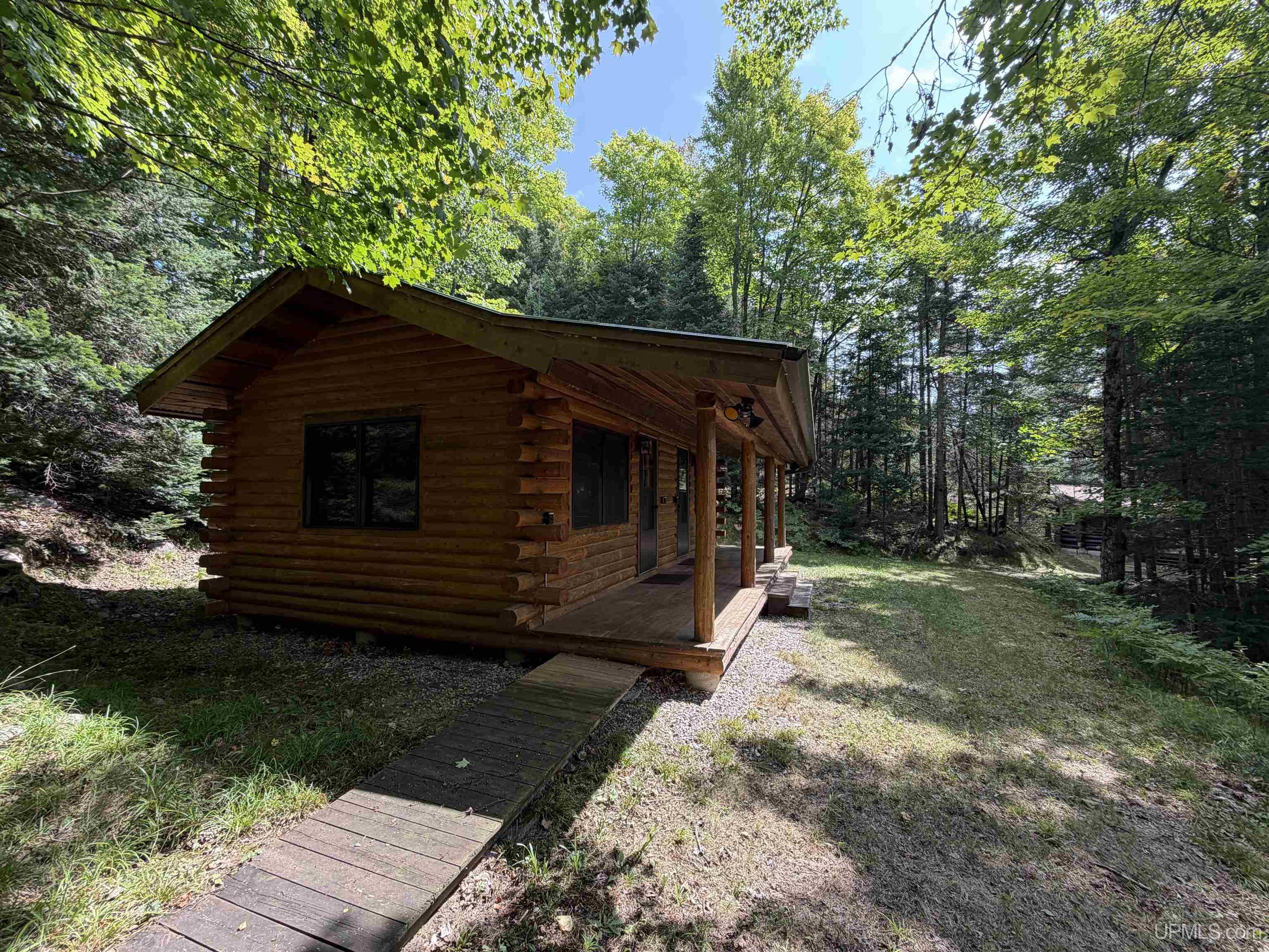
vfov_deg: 85.7
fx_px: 513
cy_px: 476
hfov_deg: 102.1
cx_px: 634
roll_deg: +0.0
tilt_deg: +1.9
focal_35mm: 14
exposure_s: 1/201
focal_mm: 2.22
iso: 40
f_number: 2.2
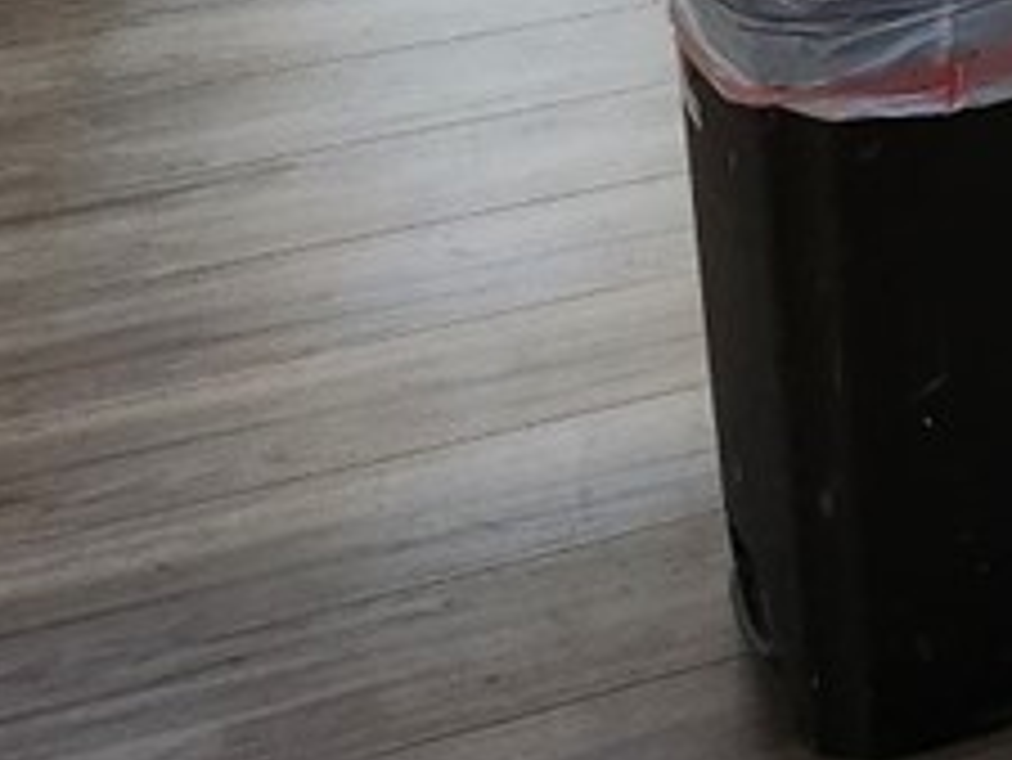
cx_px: 1853
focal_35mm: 109
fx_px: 3188
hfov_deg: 15.4
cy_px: -850
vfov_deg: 11.9
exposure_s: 1/120
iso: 320
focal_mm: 5
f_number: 1.8
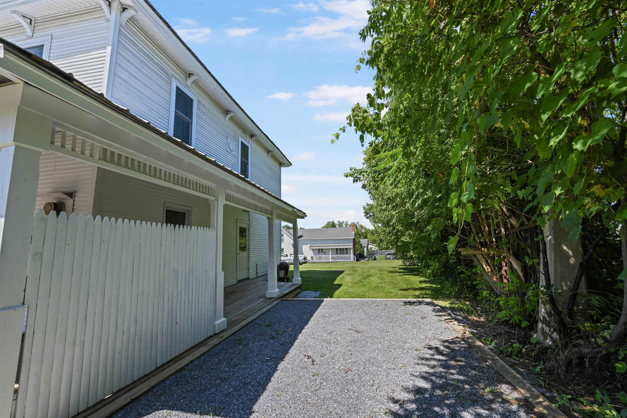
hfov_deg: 104.3
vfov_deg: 81.2
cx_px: 314
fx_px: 244
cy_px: 209
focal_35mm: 14
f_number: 14
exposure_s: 1/25
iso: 100
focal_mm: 14
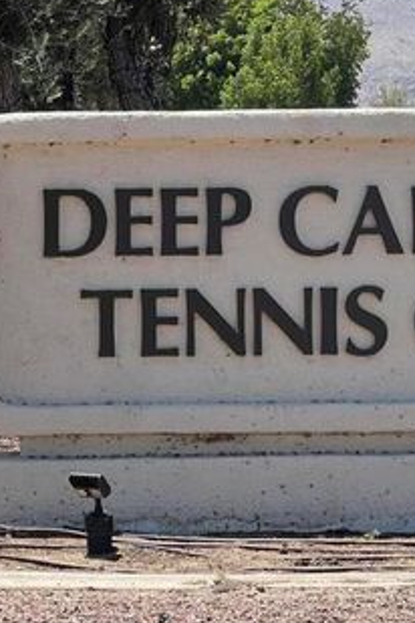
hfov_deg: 7.9
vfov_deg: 11.9
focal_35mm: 173
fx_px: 2991
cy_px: 255
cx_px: 363
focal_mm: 9
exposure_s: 1/528
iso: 32
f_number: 2.8
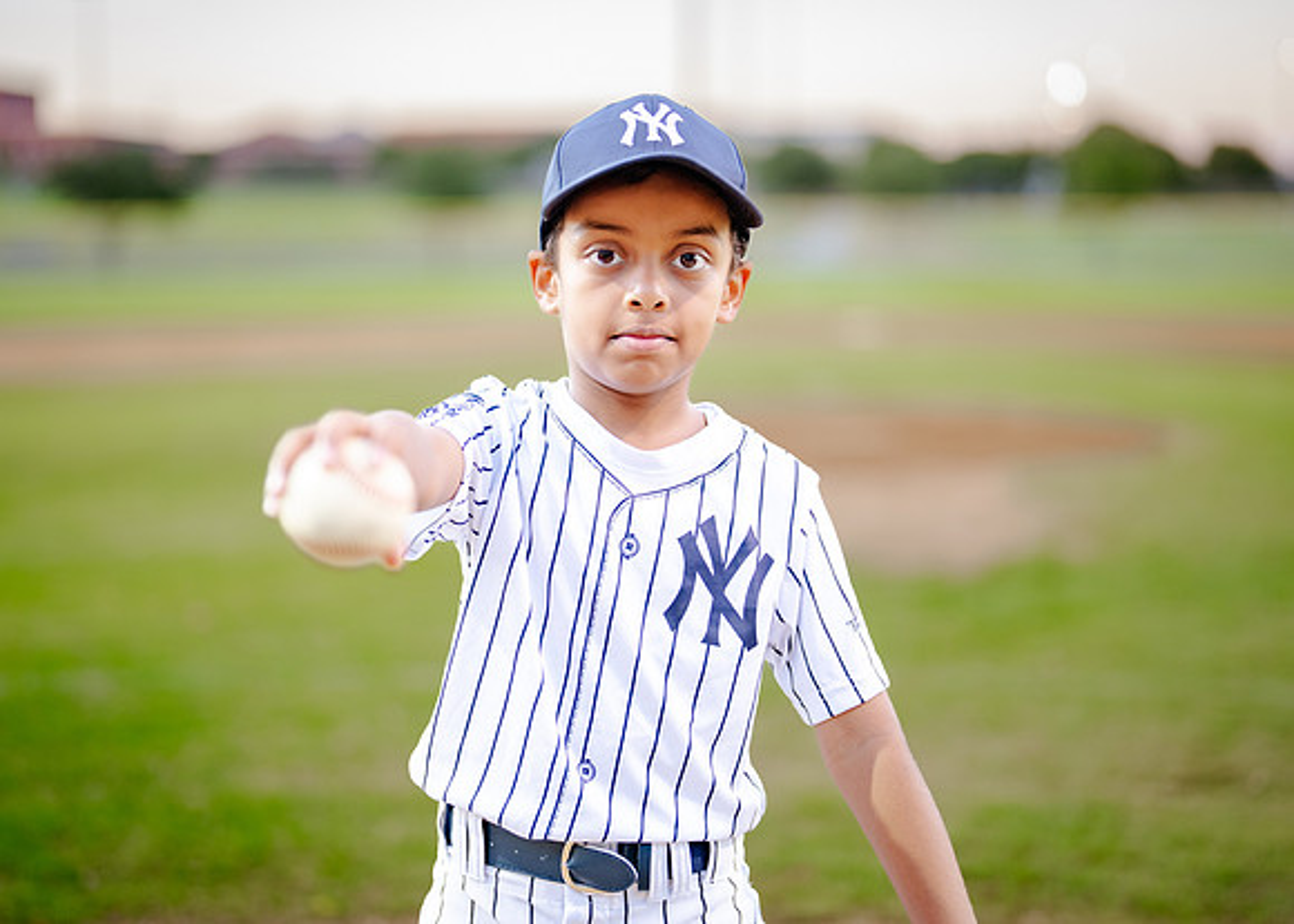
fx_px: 2253
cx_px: 633
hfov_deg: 32.0
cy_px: 409
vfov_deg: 23.2
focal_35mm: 61
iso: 500
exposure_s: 1/500
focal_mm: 50
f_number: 1.2
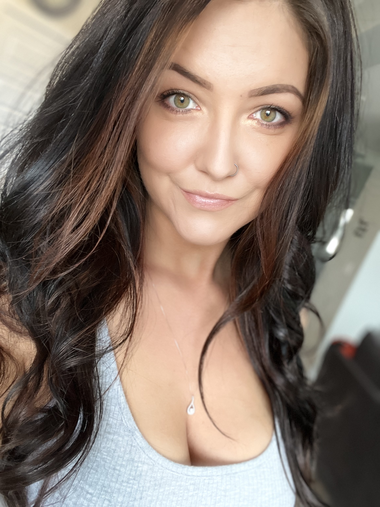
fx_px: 439
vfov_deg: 60.0
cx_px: 190
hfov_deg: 46.8
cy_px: 254
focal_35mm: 30
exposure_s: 1/60
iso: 160
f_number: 2.2
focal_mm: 2.71
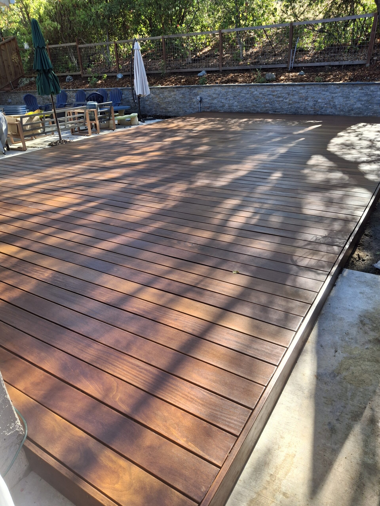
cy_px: 253
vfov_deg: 69.4
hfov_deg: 54.9
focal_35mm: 25
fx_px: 366
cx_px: 190
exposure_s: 1/223
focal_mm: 4.69
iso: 25
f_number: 1.8
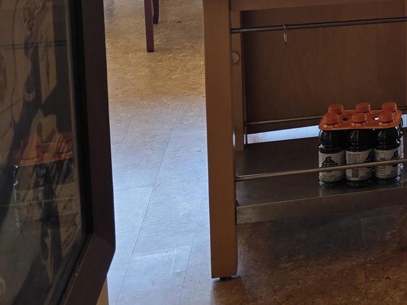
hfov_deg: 17.5
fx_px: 1082
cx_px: 717
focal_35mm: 92
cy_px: -147
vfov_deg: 15.0
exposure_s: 1/120
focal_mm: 6.3
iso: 64
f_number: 1.7
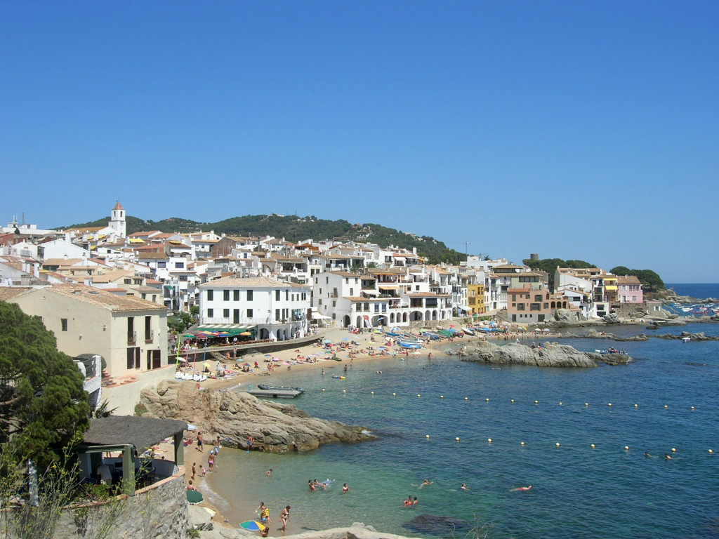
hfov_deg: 49.0
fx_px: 789
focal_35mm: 38
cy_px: 270
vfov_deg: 37.7
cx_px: 360
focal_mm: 7.8
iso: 64
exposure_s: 1/714
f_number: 4.8
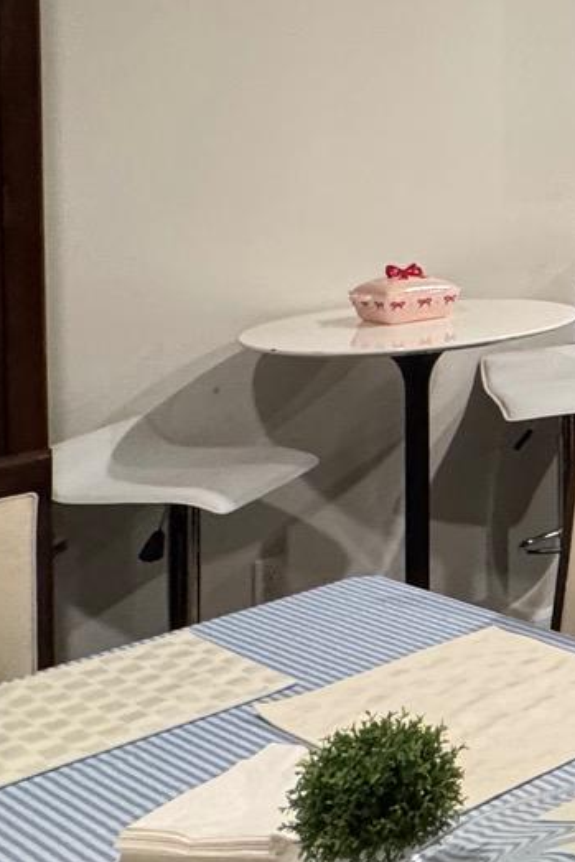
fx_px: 1365
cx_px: 1138
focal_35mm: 57
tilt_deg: -0.7
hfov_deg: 17.4
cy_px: 91
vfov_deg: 33.3
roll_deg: +0.3
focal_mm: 2.22
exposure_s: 1/60
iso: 500
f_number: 2.2
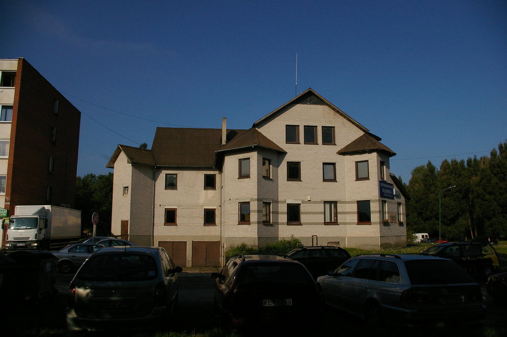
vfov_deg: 47.9
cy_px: 168
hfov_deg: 67.4
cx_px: 254
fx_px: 380
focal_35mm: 27
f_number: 9.5
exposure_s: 1/2000
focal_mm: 18
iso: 800
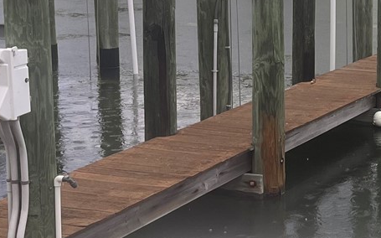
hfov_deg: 20.0
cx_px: 470
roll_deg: -0.3
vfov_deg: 13.4
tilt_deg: -7.9
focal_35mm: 97
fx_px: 1007
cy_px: 43
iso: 50
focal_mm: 5.1
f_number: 1.6
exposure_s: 1/2358
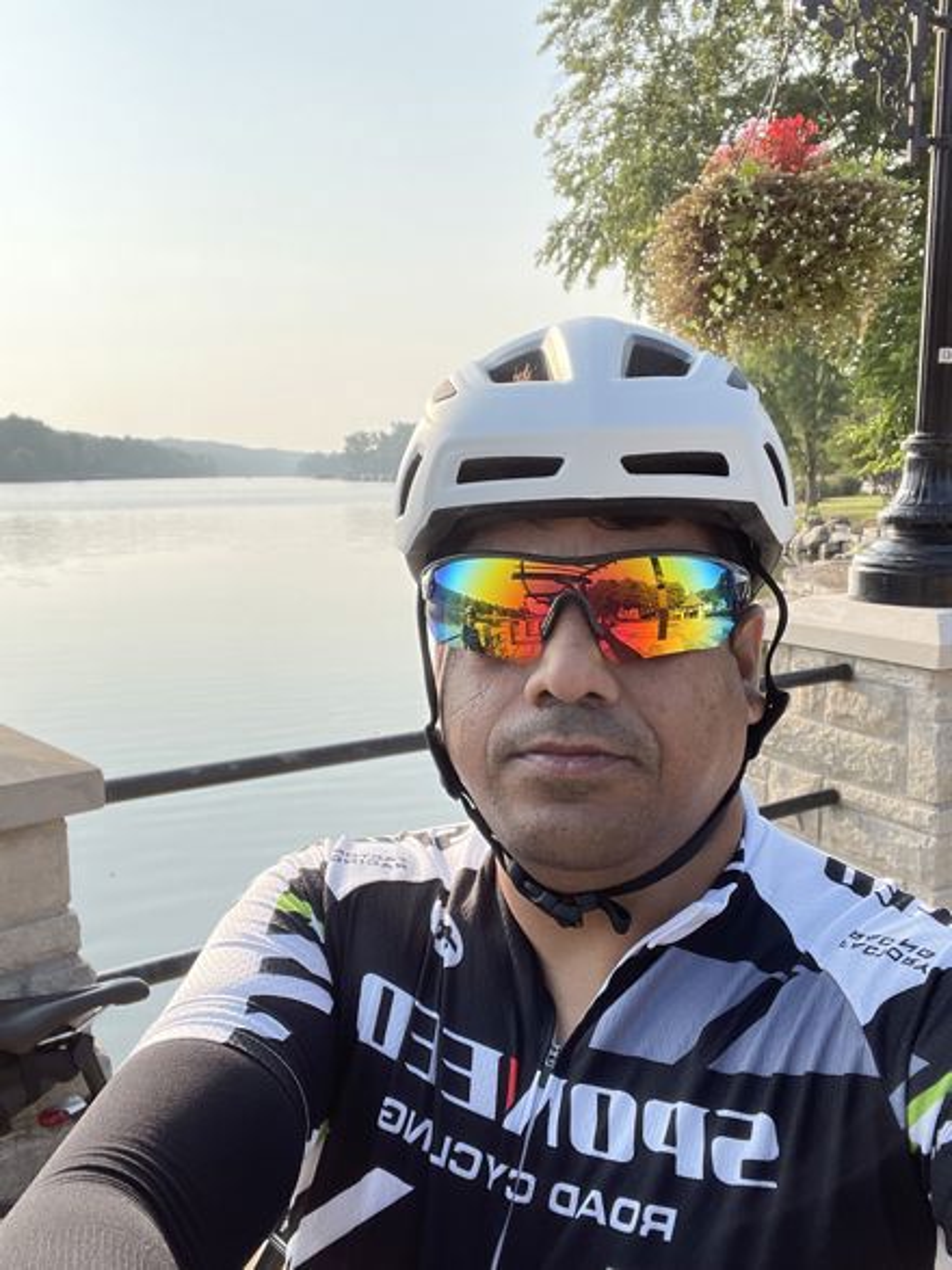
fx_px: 1100
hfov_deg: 46.8
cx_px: 476
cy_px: 635
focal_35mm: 30
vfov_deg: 60.0
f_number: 2.2
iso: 25
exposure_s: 1/587
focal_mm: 2.71
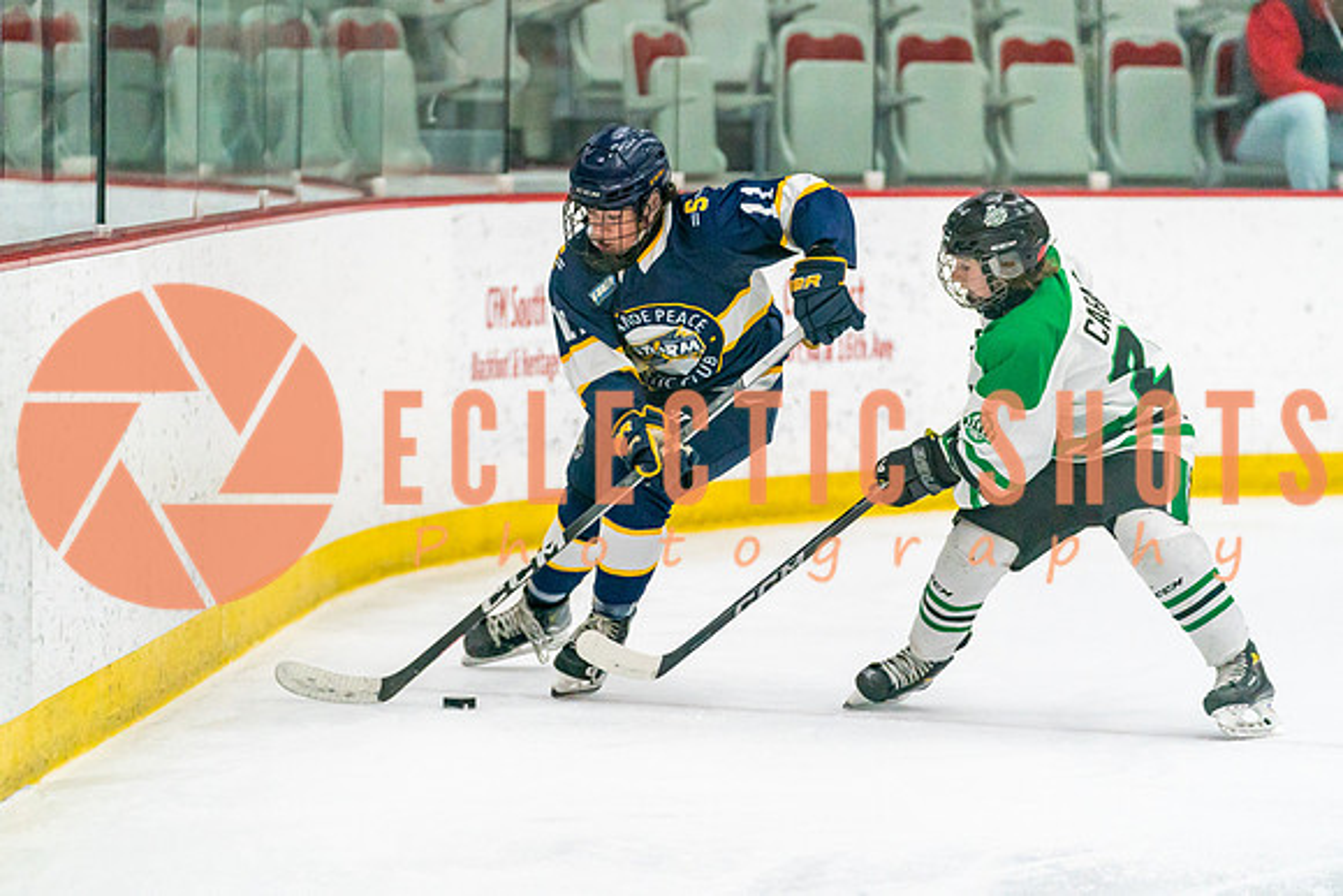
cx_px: 623
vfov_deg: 7.3
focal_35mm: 189
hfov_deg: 10.9
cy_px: 448
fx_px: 7070
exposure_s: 1/1600
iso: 4000
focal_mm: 162
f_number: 2.8
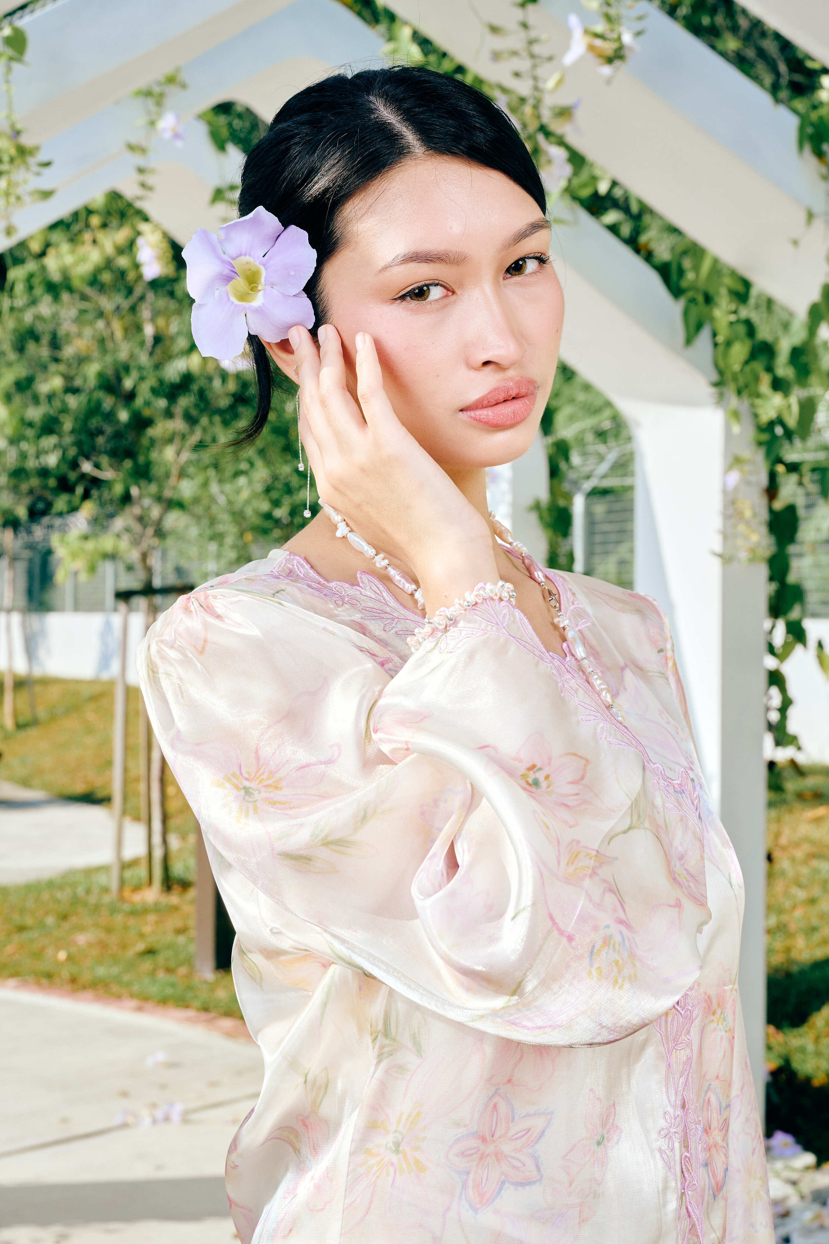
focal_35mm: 59
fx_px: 2038
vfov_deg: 33.9
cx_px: 414
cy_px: 622
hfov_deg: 23.0
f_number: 10
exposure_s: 1/125
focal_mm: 59
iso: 125
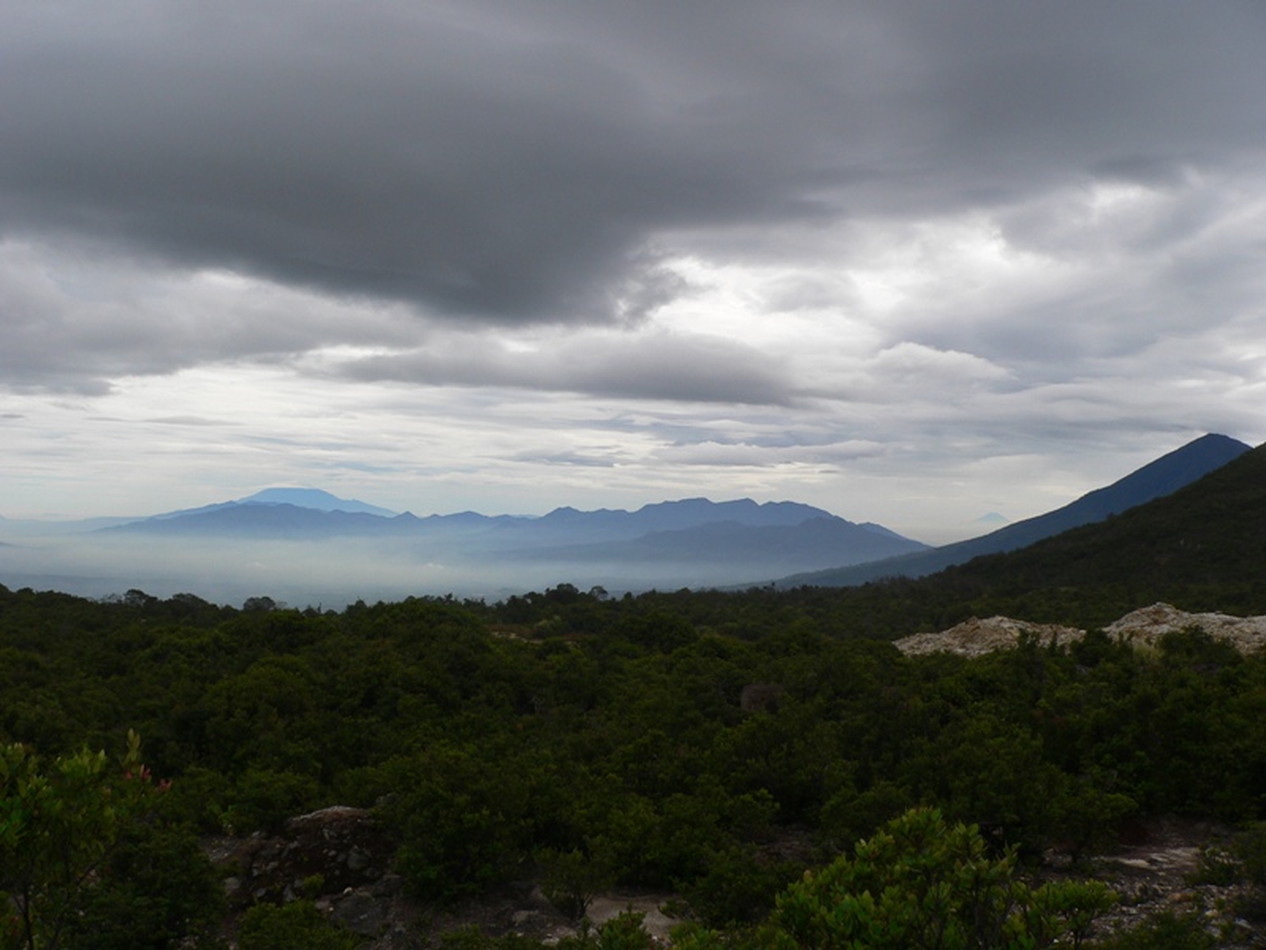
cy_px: 475
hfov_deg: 51.4
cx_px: 633
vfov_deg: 39.7
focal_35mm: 36
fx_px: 1317
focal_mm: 6
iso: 80
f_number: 4.6
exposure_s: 1/500
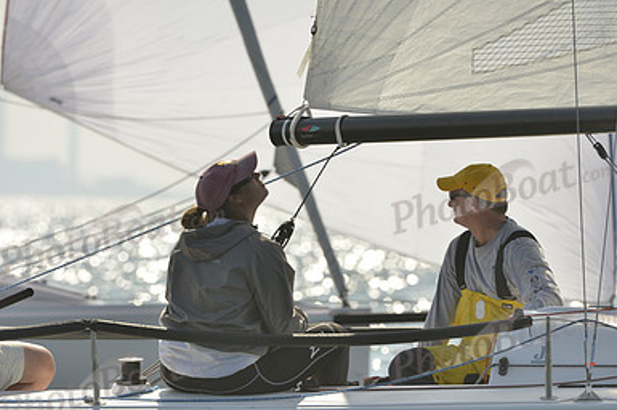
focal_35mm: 513
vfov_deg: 2.7
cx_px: 308
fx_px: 8785
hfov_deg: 4.0
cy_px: 447
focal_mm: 340
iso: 280
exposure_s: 1/1250
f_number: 8
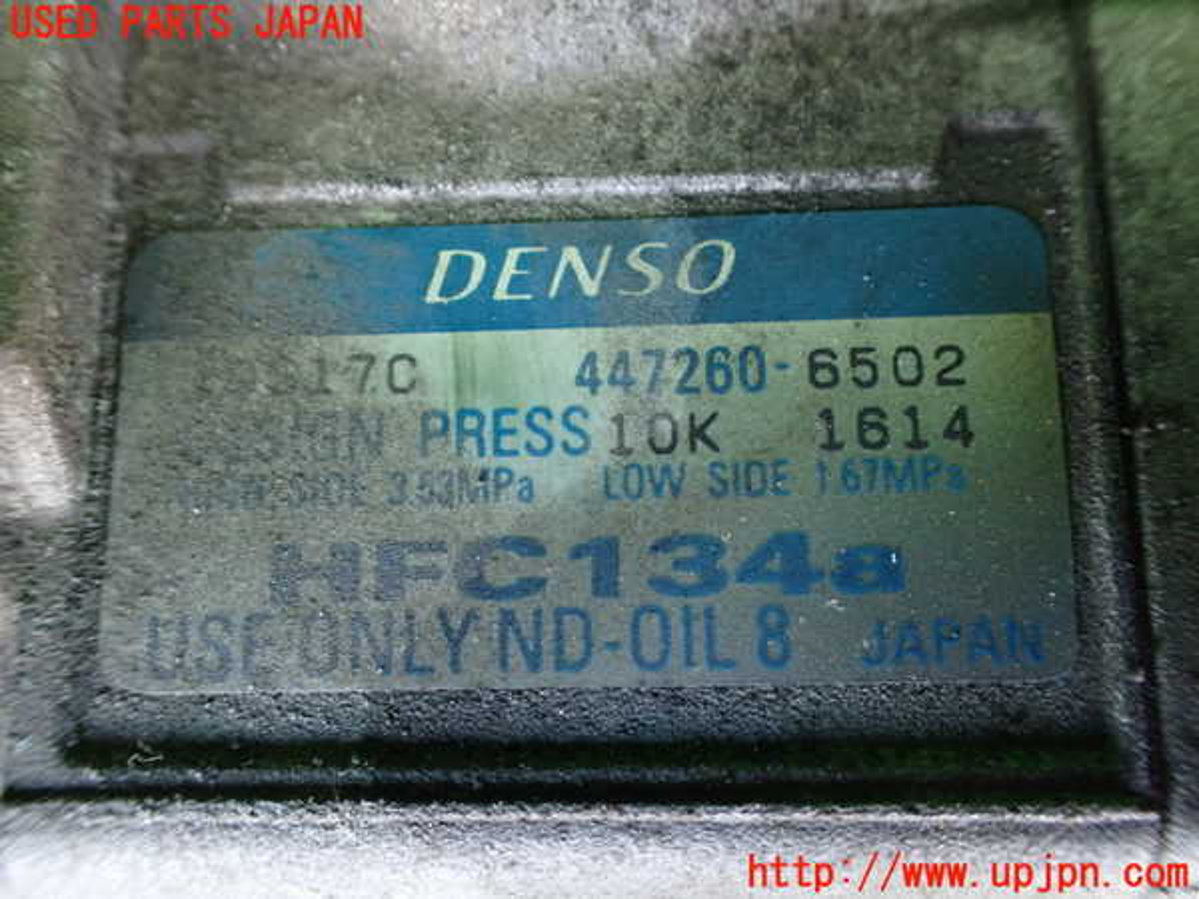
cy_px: 450
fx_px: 1039
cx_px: 600
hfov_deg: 60.0
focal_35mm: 30
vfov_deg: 46.8
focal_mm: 5.4
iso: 800
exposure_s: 1/30
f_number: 2.3
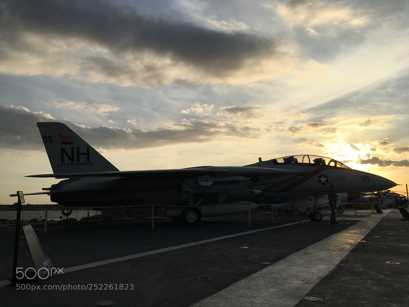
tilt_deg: +7.6
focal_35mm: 29
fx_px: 343
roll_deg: +0.4
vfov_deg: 48.2
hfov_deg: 61.7
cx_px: 204
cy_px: 154
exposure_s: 1/3205
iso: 25
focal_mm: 4.15
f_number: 2.2
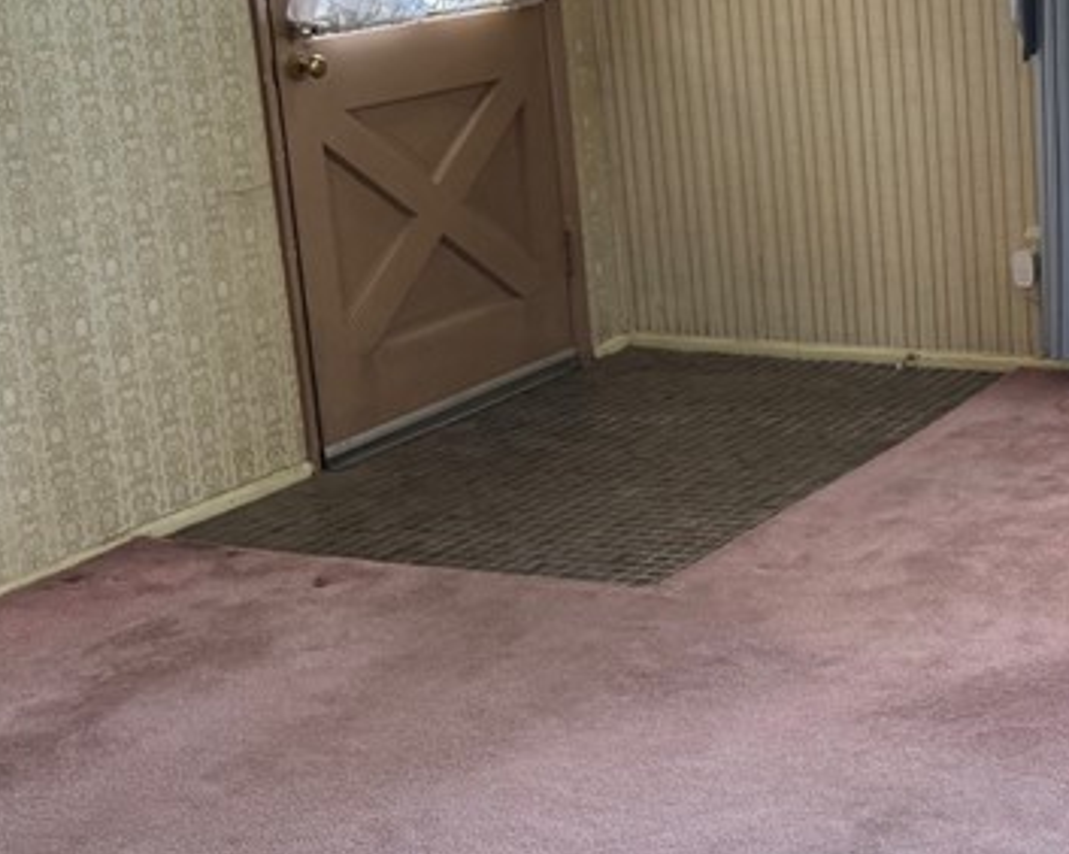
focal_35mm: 68
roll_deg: -0.1
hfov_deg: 23.3
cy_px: 282
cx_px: 1532
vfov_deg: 22.4
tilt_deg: -13.8
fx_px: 2150
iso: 200
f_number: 1.78
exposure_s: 1/60
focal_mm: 6.76
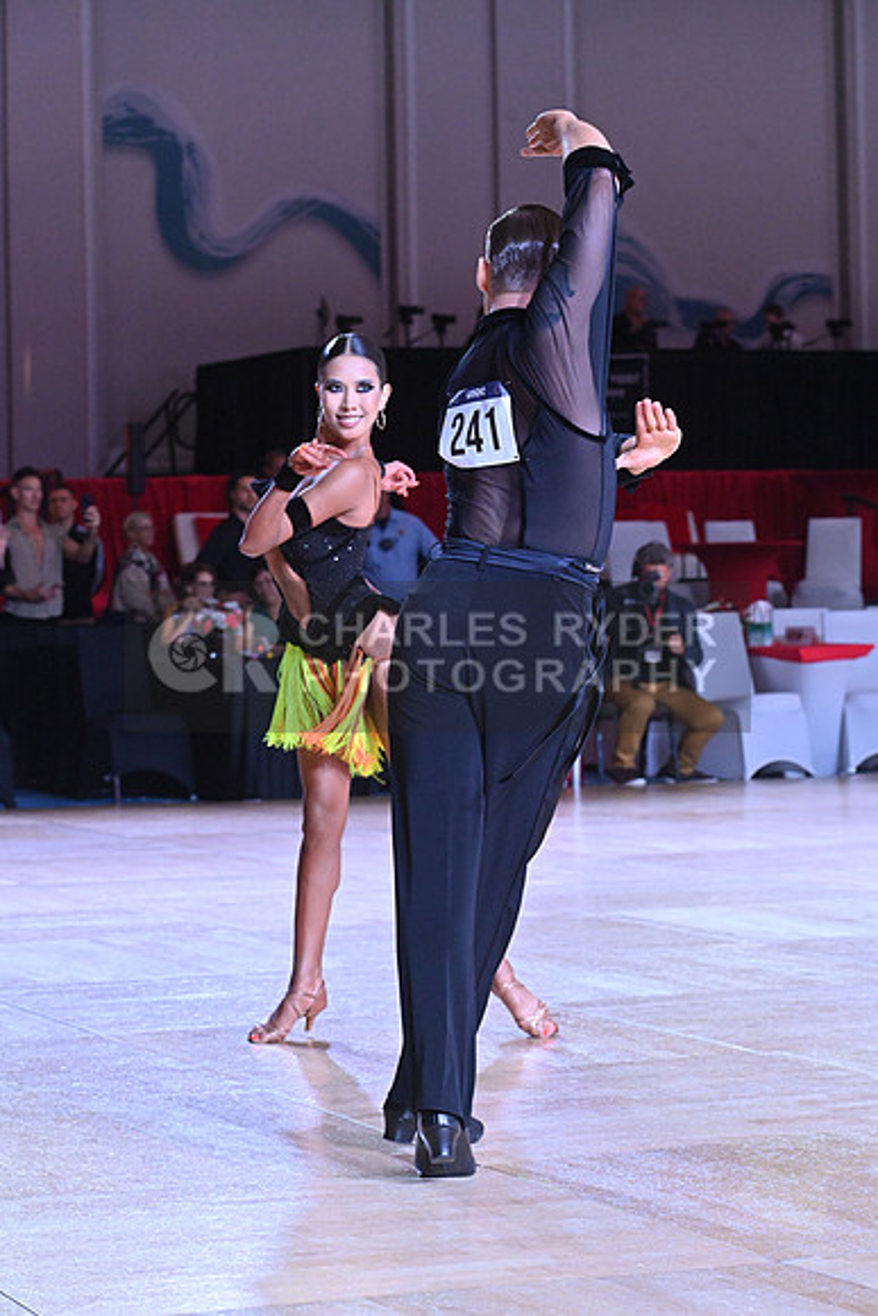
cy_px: 658
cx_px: 439
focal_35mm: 102
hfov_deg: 13.4
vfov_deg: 20.0
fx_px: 3729
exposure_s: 1/400
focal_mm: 102
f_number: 6.3
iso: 4000
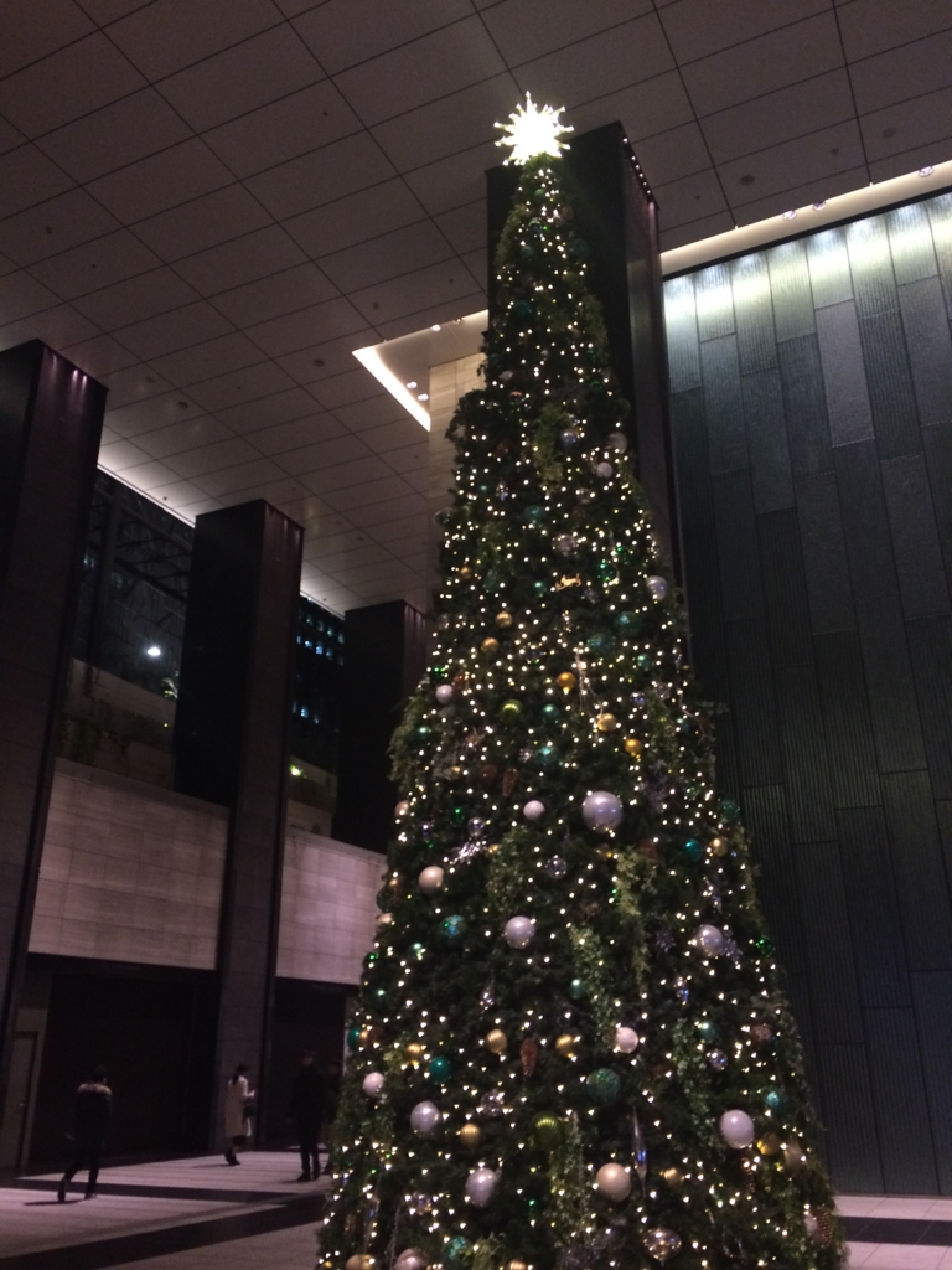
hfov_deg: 48.2
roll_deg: +0.7
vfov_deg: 61.7
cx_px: 476
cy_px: 635
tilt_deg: +18.6
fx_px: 1063
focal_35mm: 29
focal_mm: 4.15
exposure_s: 1/33
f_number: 2.2
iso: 250
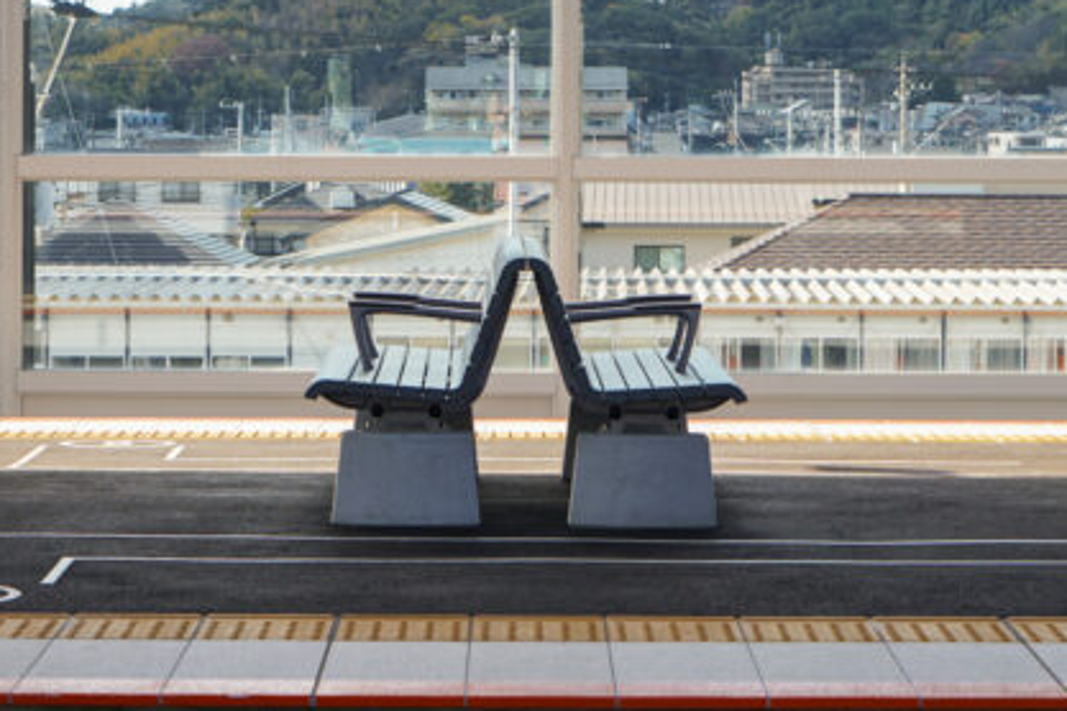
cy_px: 253
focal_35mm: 129
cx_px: 545
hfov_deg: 15.9
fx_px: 3823
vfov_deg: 10.6
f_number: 8
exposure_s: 1/160
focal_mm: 70
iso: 100
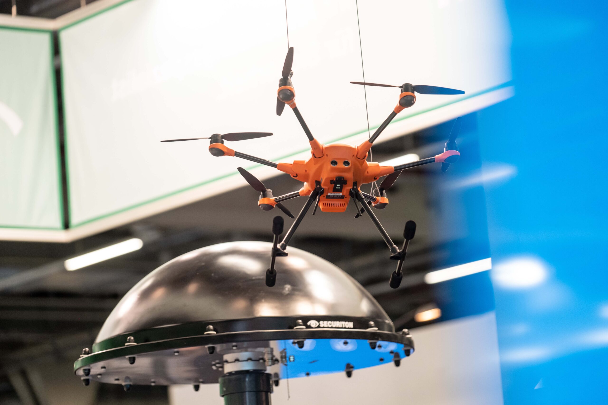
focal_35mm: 147
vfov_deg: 9.3
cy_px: 202
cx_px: 304
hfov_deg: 14.0
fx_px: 2483
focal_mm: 98.2
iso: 800
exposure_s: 1/160
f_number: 2.8
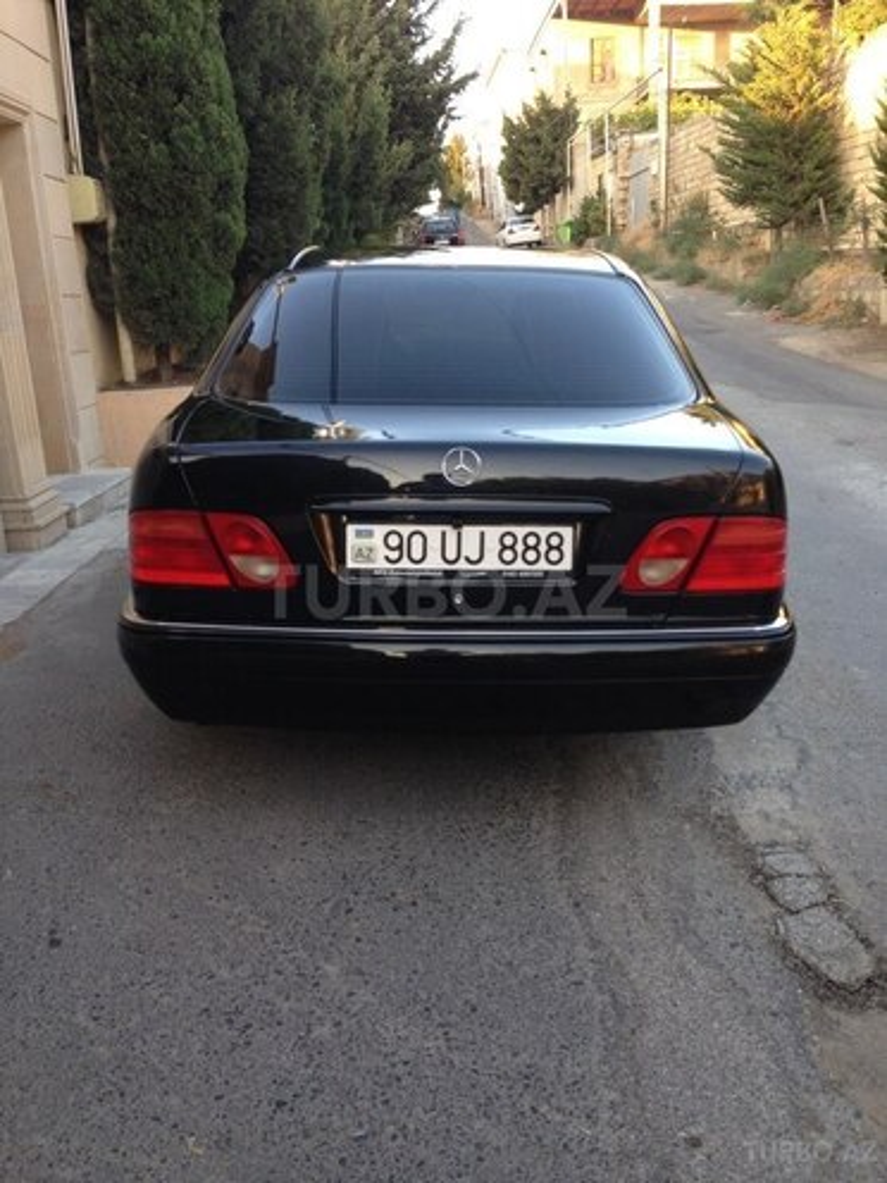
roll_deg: +2.7
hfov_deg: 42.9
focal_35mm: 33
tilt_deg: -12.8
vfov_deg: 55.4
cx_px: 444
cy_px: 592
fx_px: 1127
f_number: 2.4
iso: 50
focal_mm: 4.12
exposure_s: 1/60
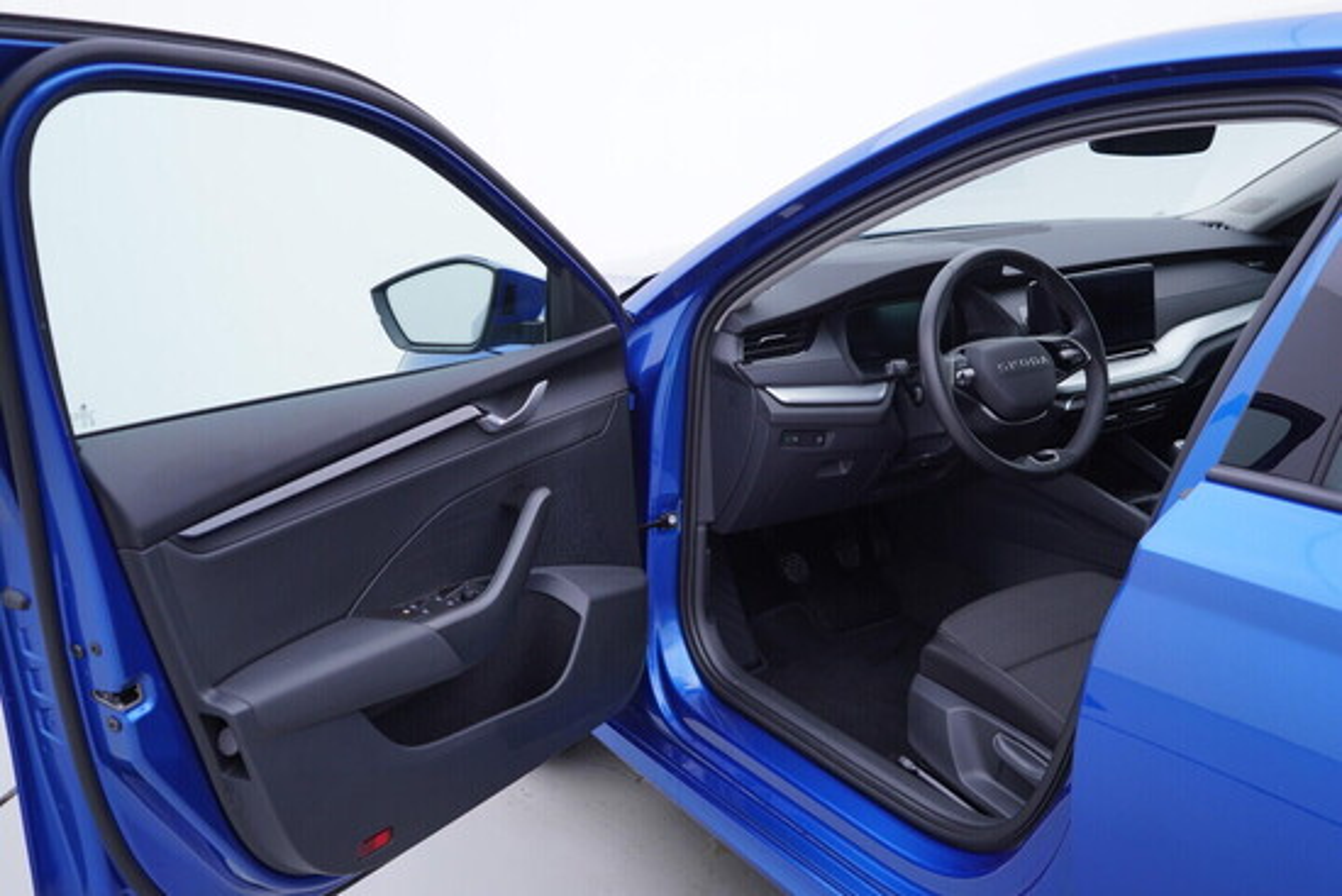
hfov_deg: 53.1
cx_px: 671
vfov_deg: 36.9
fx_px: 1342
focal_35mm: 36
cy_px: 448
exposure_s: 1/50
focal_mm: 24
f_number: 3.2
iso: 125
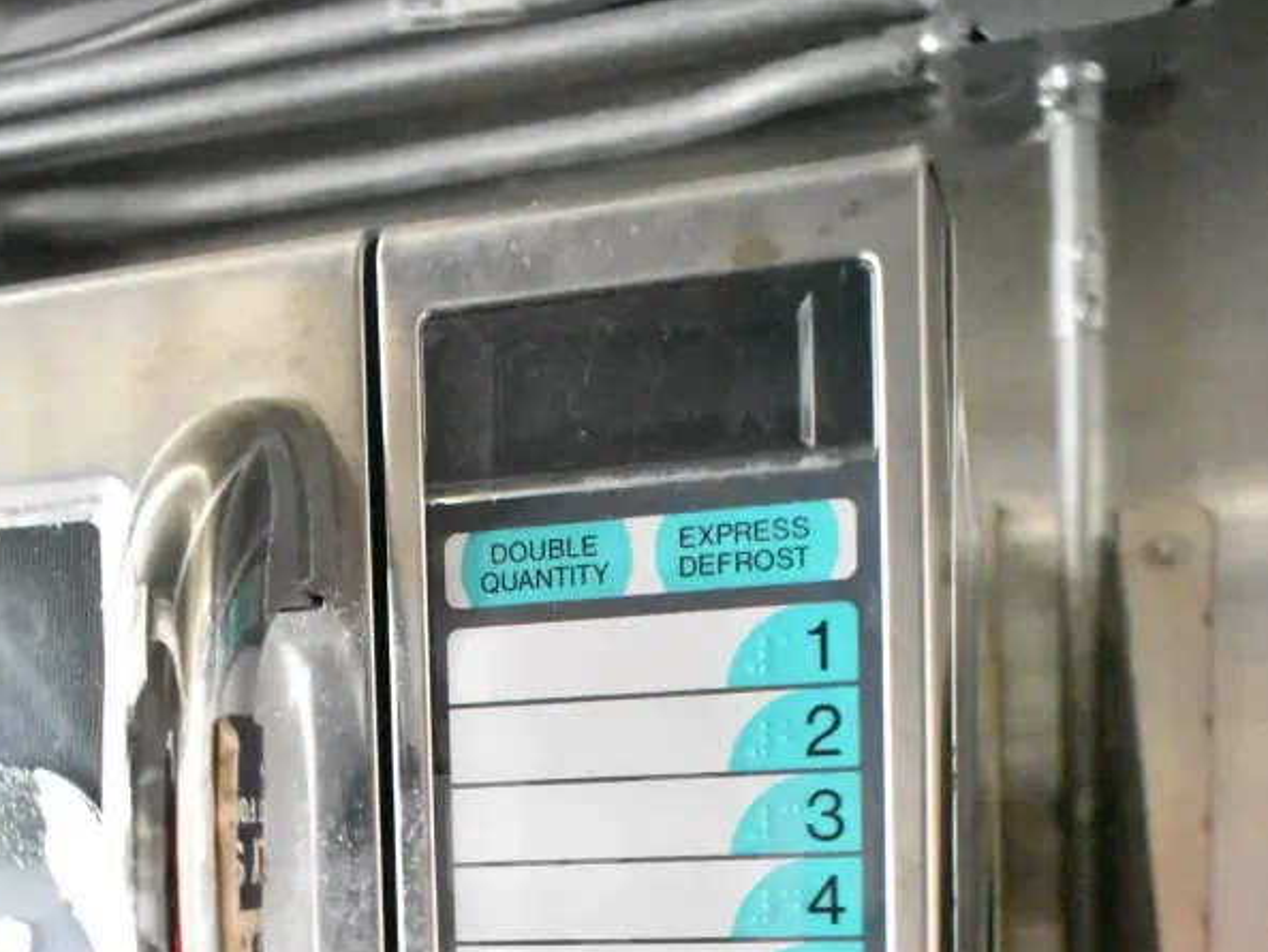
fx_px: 1466
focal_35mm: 40
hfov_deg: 46.8
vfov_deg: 33.1
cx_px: 618
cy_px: 943
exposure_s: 1/30
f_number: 3.5
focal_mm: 18
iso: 25600
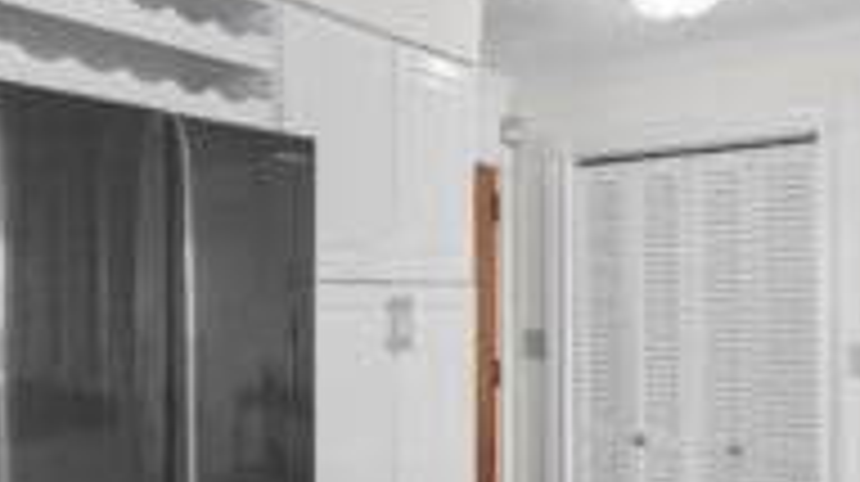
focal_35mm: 37
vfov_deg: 31.8
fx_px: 843
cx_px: 216
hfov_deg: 51.8
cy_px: 284
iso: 100
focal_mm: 10
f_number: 4.5
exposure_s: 1/13
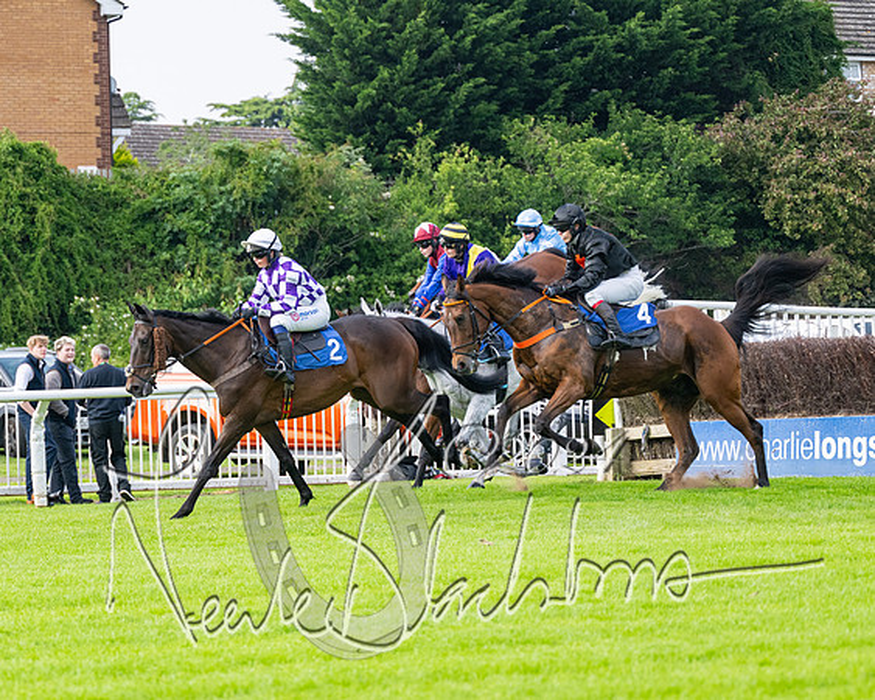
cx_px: 432
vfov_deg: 11.4
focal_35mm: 135
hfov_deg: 14.3
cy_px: 357
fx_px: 3492
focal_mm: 98
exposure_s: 1/2000
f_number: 4
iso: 640
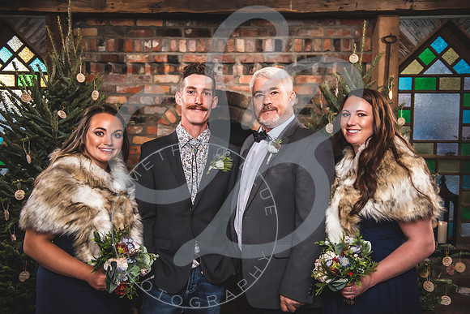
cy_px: 157
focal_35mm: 36
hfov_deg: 53.1
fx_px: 470
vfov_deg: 36.9
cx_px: 235
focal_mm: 36
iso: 200
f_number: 2.8
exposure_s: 1/160
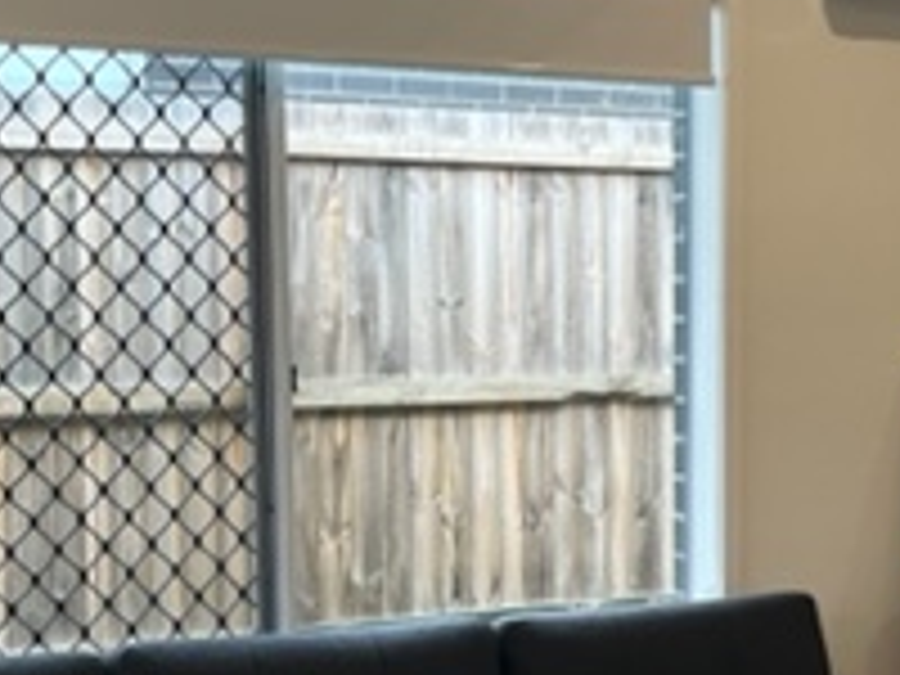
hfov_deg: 23.1
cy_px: 531
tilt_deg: -6.5
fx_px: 2158
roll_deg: -0.3
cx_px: 747
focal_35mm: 83
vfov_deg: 17.6
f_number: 1.6
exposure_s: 1/100
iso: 80
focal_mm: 5.1
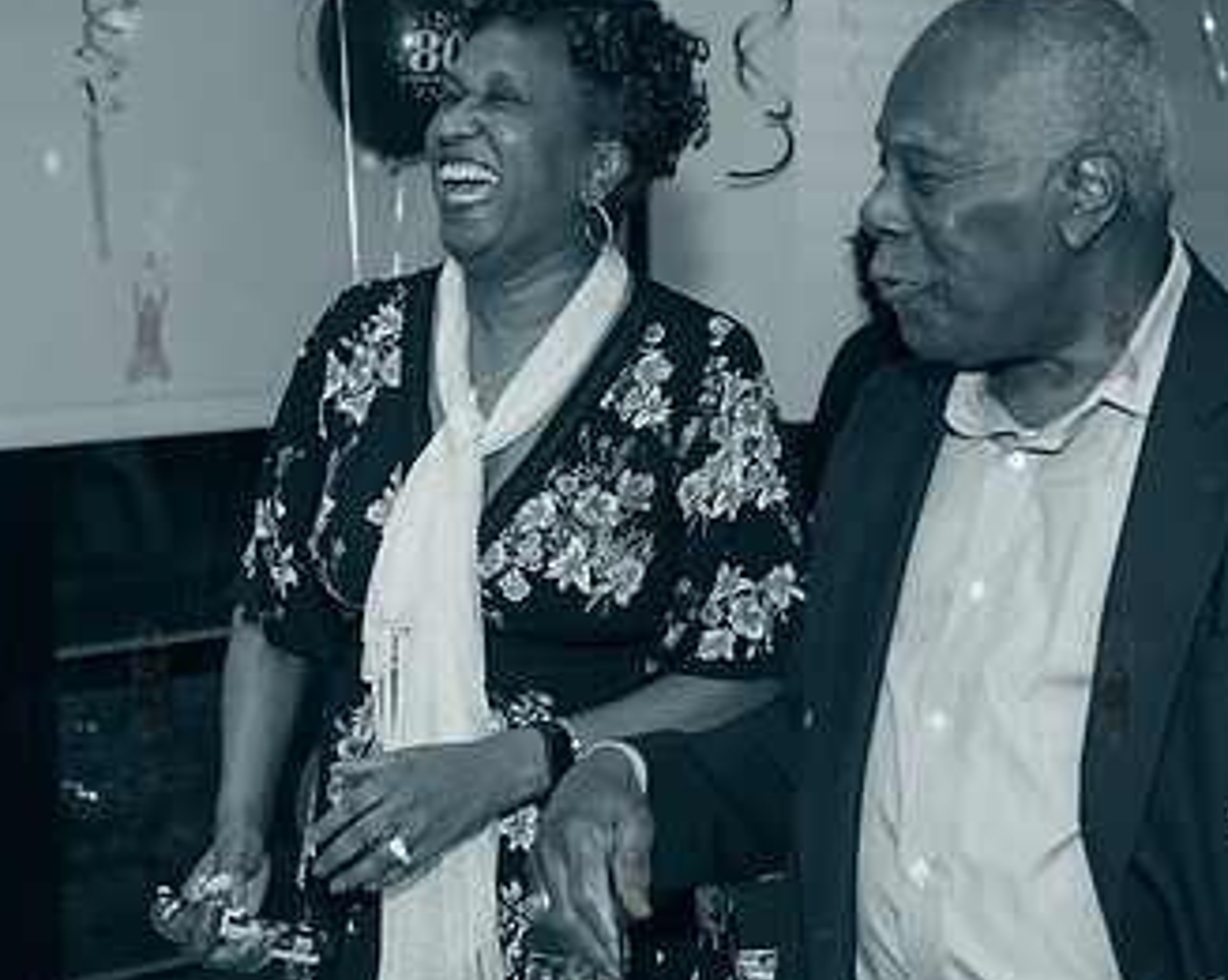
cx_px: 631
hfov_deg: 25.4
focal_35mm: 75
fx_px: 2723
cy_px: 498
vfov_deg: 20.4
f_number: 3.5
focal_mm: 45
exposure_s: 1/400
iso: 1250
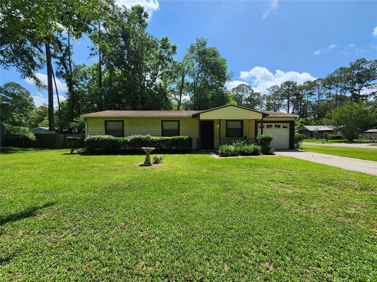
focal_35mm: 13
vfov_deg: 89.9
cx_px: 188
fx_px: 142
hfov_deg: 106.2
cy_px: 141
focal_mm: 2.2
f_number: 2.2
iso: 50
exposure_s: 1/1983
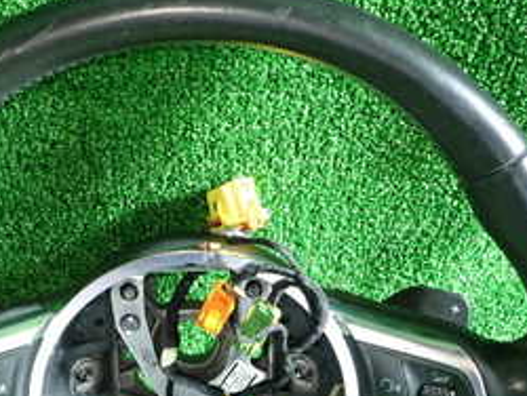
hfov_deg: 31.9
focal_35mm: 60
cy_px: 295
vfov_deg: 24.2
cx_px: 179
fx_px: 914
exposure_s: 1/30
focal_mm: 4.5
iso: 320
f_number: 2
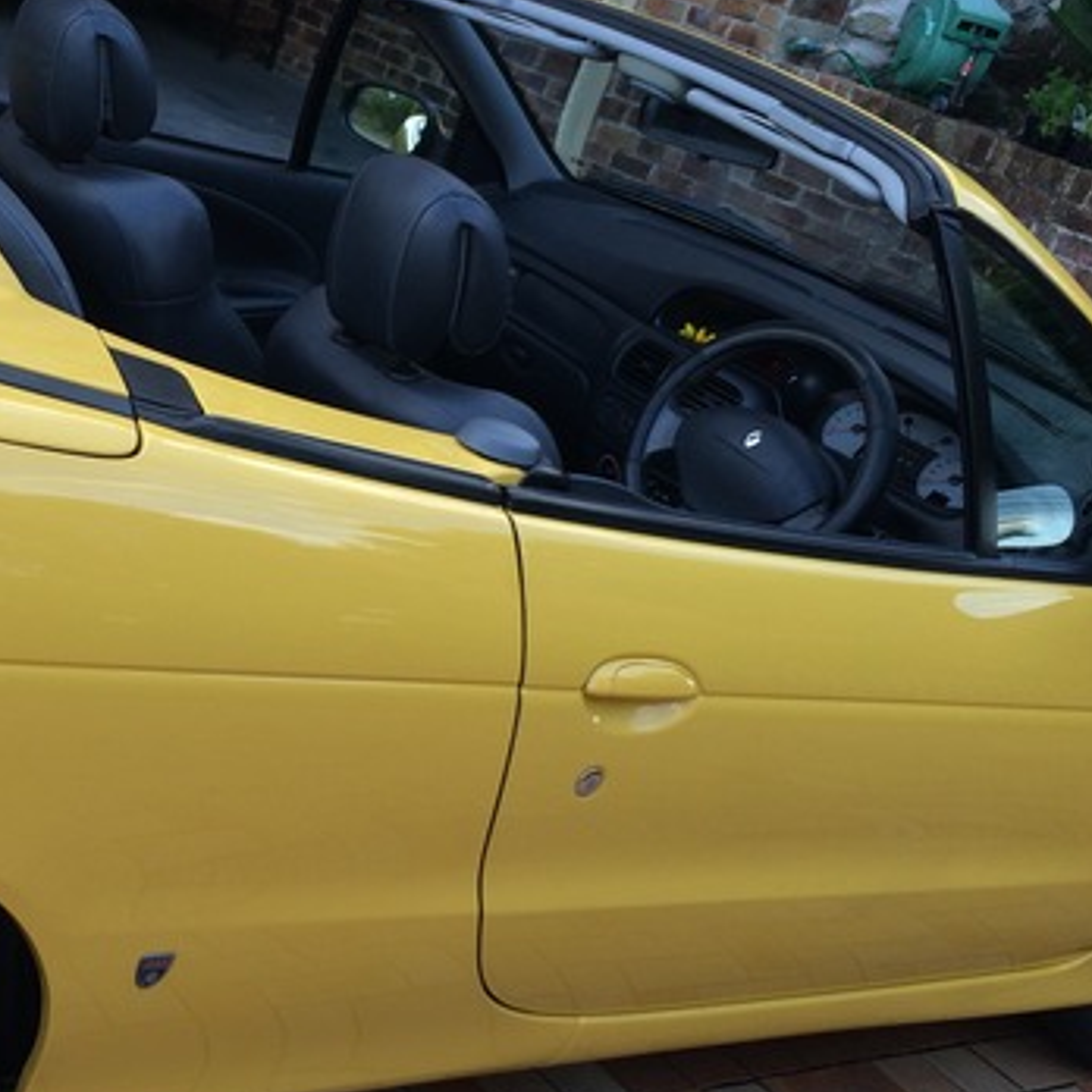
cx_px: 94
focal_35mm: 59
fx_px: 2106
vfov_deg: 29.1
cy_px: 521
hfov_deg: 27.9
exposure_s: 1/100
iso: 40
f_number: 2.2
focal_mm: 4.15
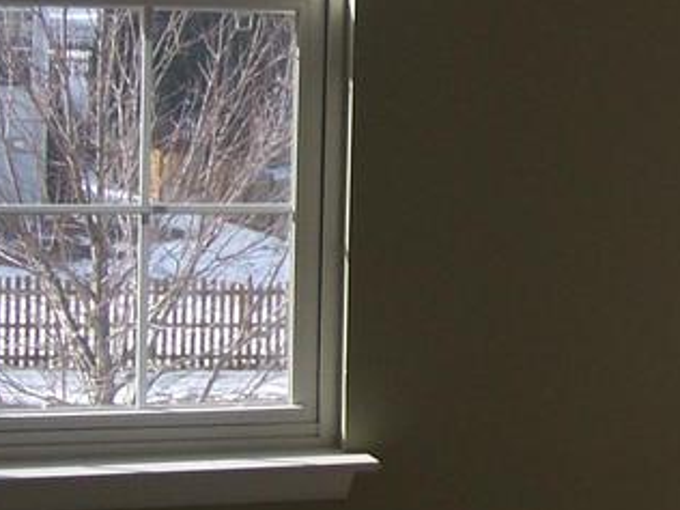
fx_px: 2416
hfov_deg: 15.6
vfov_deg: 12.0
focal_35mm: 123
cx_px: 764
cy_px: 164
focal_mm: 6.3
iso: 80
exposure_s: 1/400
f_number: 2.8
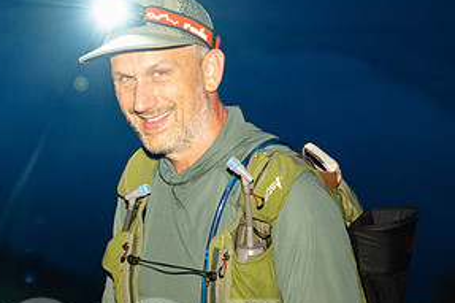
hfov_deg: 21.5
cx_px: 54
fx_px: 1175
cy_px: 163
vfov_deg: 14.7
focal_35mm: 93
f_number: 2.8
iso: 5000
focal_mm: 46
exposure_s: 1/15
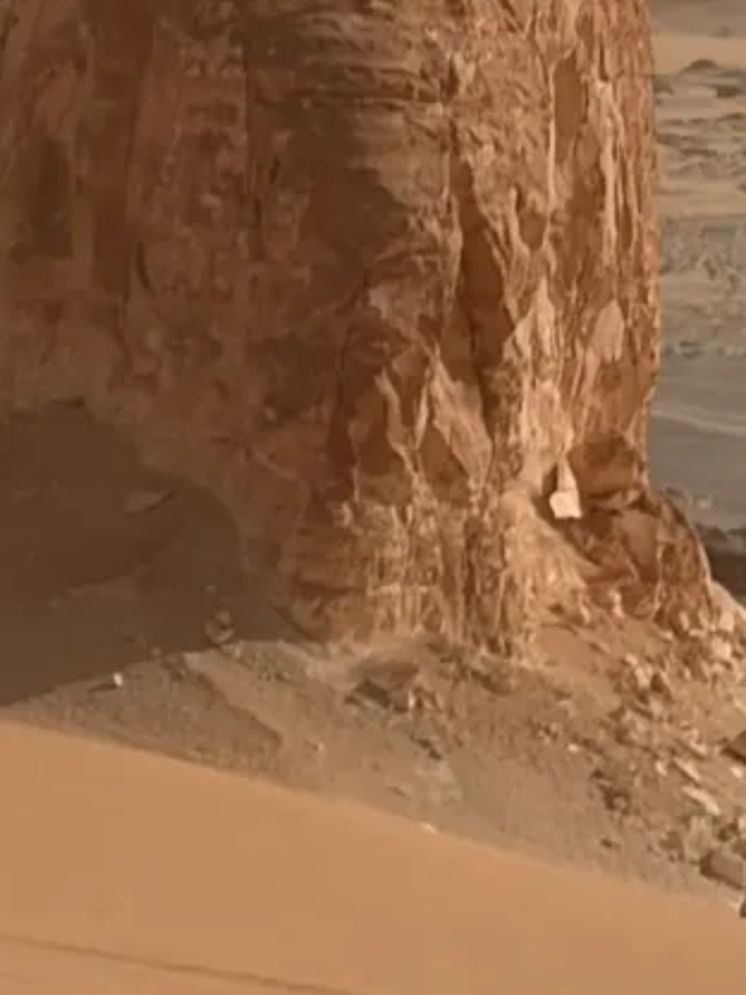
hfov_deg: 4.5
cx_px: -1215
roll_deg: -2.1
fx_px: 9195
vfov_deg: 6.1
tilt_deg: +0.6
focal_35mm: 320
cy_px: -447
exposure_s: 1/10204
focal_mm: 5.96
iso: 40
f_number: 1.6
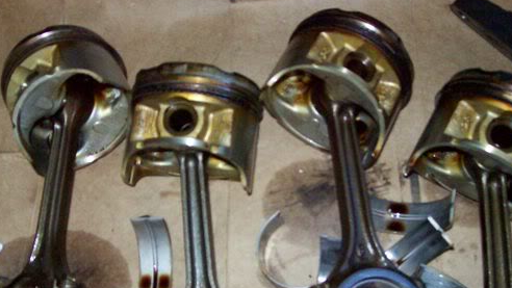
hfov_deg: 40.6
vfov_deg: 23.4
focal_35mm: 51
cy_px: 200
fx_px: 693
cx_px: 244
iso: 400
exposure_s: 1/128
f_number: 2.7
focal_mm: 6
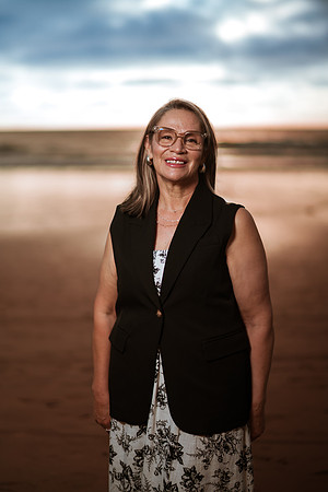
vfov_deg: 34.5
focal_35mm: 58
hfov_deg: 23.4
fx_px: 793
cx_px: 164
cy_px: 246
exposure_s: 1/8000
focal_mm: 58
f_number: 1.4
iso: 50
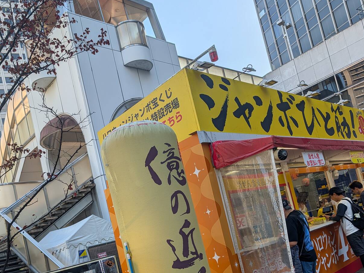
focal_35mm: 32
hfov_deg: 56.8
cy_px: 201
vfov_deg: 42.9
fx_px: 336
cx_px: 182
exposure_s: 1/2252
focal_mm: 6.9
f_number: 1.68
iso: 26
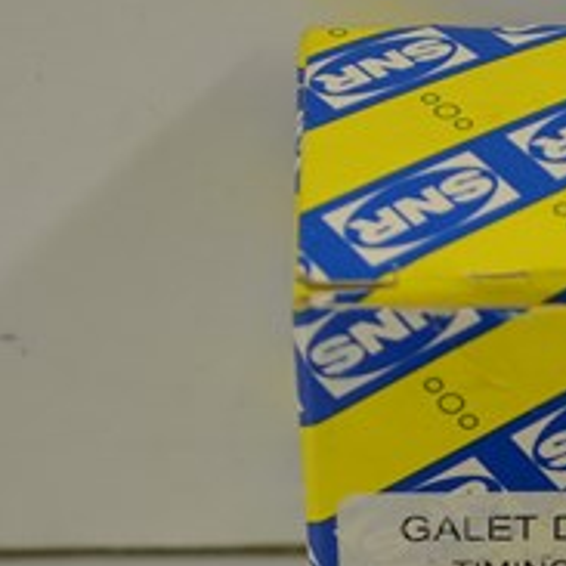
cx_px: 708
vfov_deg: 8.7
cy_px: 676
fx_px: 3700
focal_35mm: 200
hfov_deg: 8.6
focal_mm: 40
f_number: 5.3
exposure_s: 1/15
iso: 400
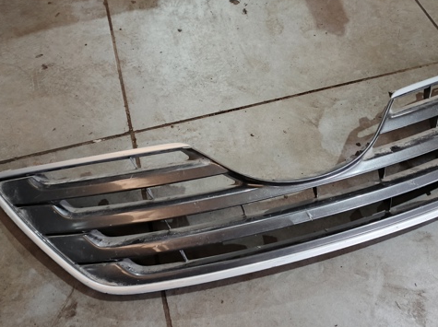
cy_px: 163
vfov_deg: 45.4
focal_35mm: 31
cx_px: 240
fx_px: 392
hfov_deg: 58.3
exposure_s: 1/33.3
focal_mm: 5.89
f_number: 1.8
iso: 5174
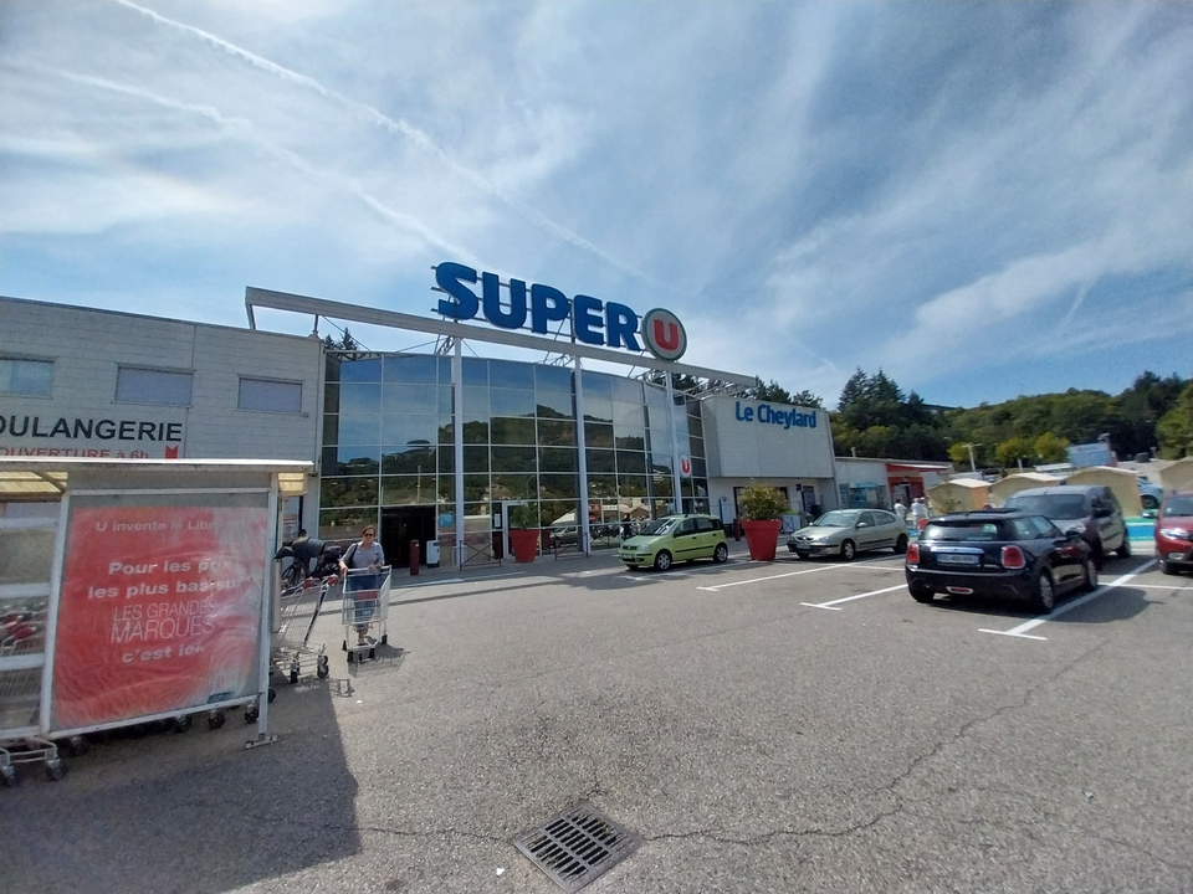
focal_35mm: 13
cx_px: 596
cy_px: 447
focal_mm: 1.13
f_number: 2.2
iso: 64
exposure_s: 1/3023
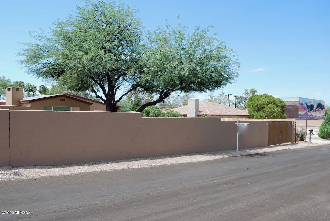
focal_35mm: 33
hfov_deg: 57.2
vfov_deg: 40.1
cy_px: 110
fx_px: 303
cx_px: 165
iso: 100
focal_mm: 22
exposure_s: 1/200
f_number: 7.1
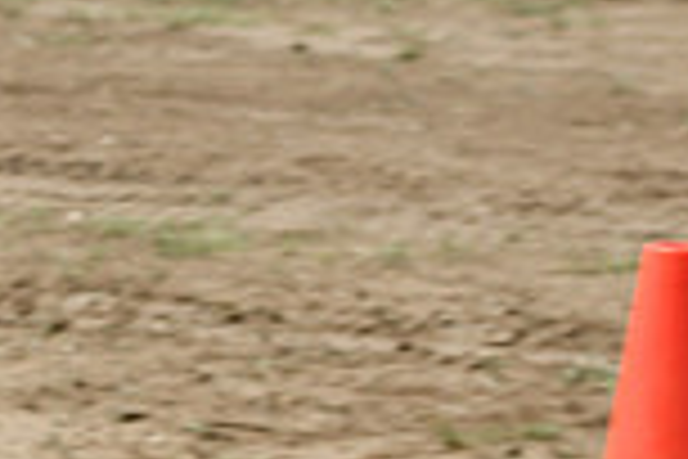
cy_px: 151
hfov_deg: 4.6
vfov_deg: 3.1
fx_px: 8485
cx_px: -175
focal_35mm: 444
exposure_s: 1/320
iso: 100
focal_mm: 78
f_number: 9
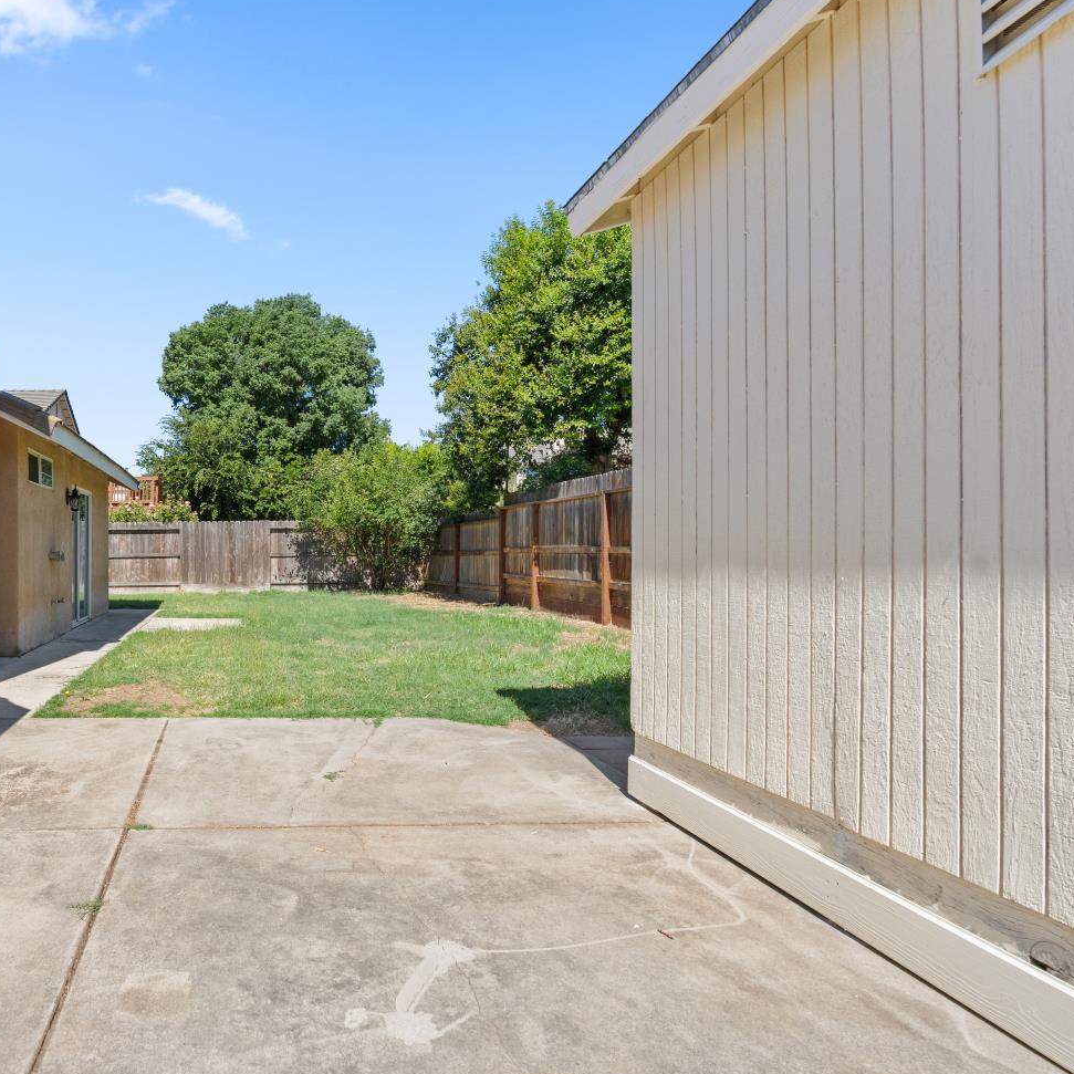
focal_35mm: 21
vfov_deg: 72.1
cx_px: 253
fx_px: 737
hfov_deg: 67.0
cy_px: 538
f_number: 6.3
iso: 500
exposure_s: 1/320
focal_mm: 16
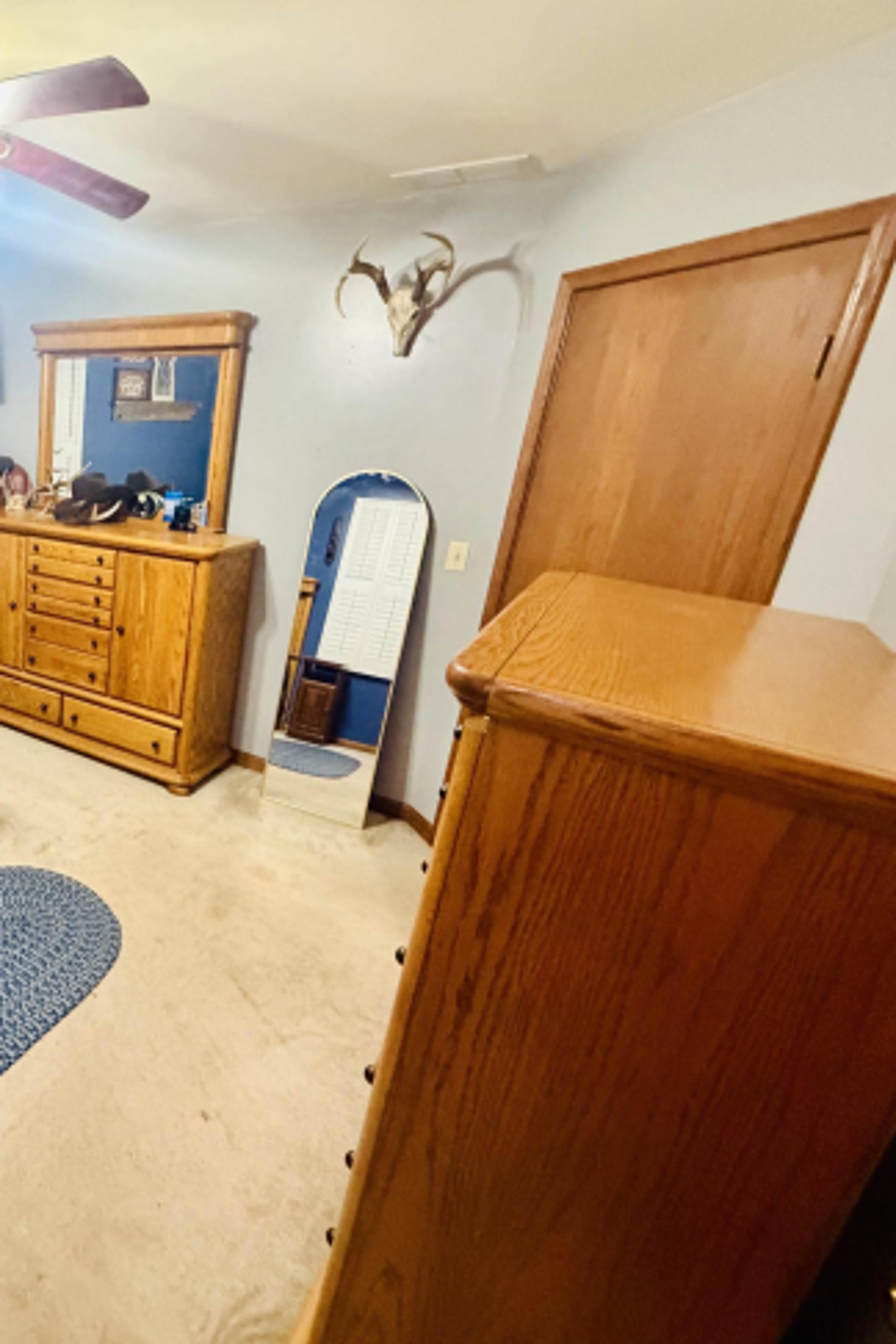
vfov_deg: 84.0
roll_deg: -2.2
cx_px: 32
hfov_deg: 51.6
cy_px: 664
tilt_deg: -19.8
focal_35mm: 20
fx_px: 747
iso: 800
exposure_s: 1/60
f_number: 2.2
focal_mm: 2.22
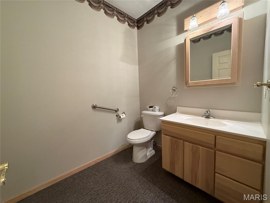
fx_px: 109
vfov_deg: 85.7
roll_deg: +1.8
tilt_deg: -5.4
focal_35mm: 14
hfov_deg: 102.1
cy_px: 102
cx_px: 135
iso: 500
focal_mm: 2.22
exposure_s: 1/60
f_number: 2.2
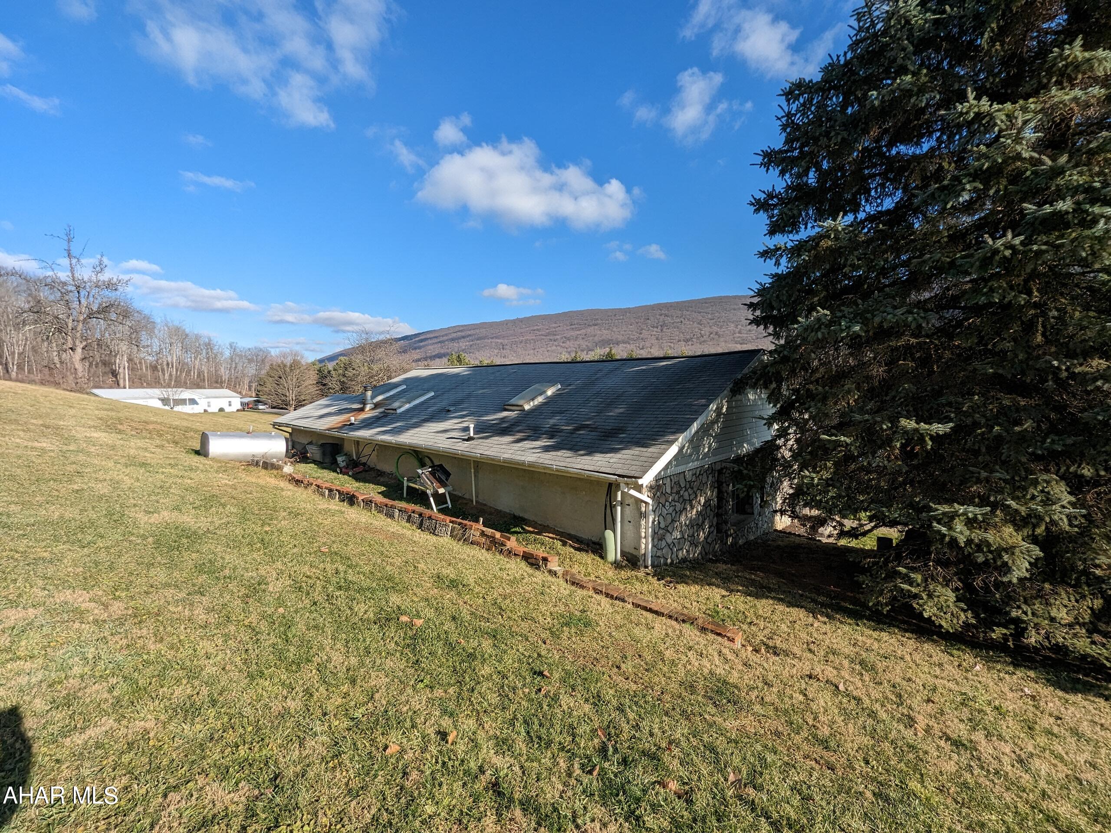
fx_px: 417
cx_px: 556
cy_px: 416
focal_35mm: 13
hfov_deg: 106.2
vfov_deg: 89.9
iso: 48
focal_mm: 1.95
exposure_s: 1/1161
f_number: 2.2
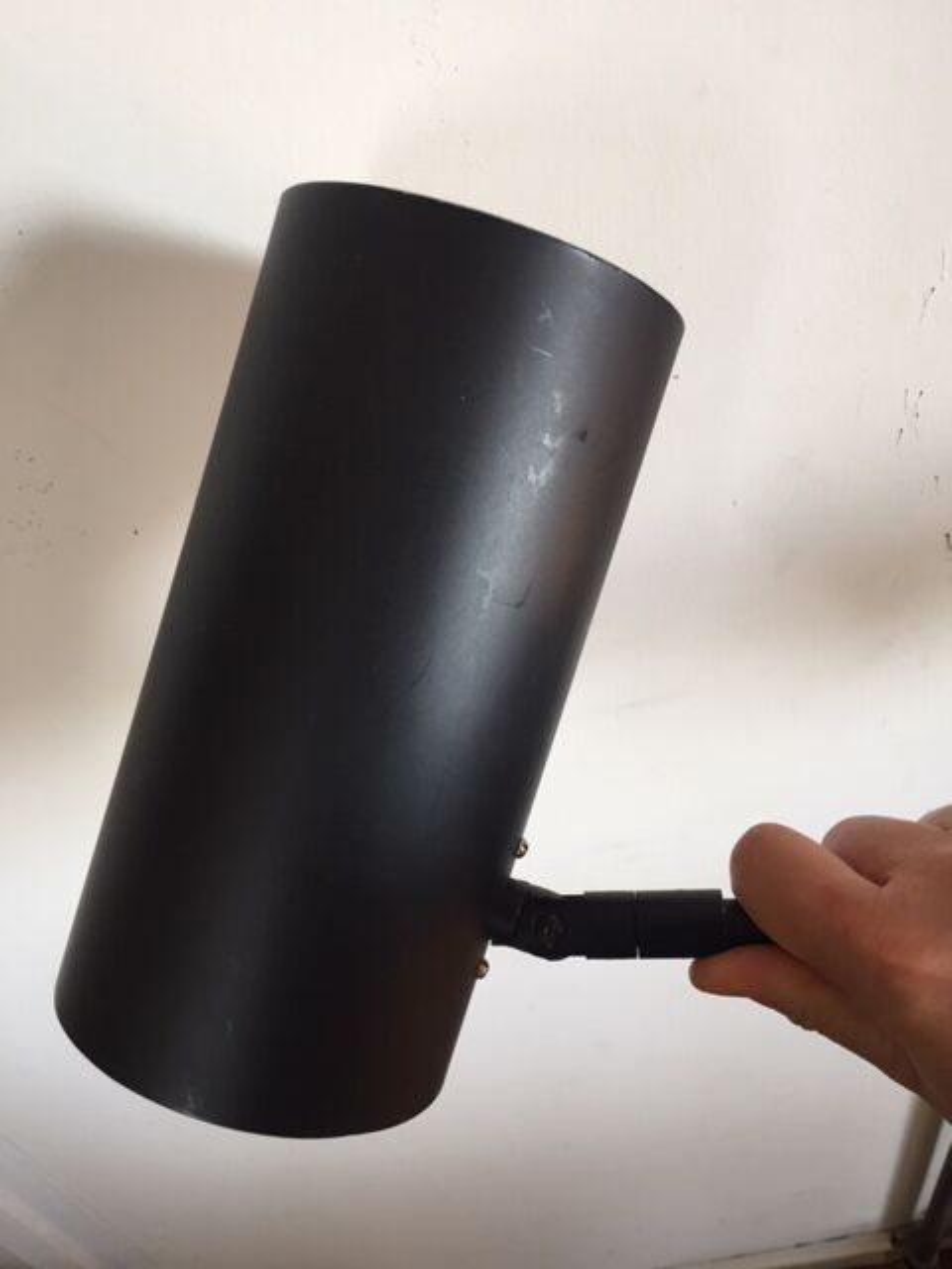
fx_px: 1063
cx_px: 476
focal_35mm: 29
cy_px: 634
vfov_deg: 61.7
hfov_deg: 48.2
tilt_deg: -45.1
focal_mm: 4.15
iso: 32
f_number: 2.2
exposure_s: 1/33
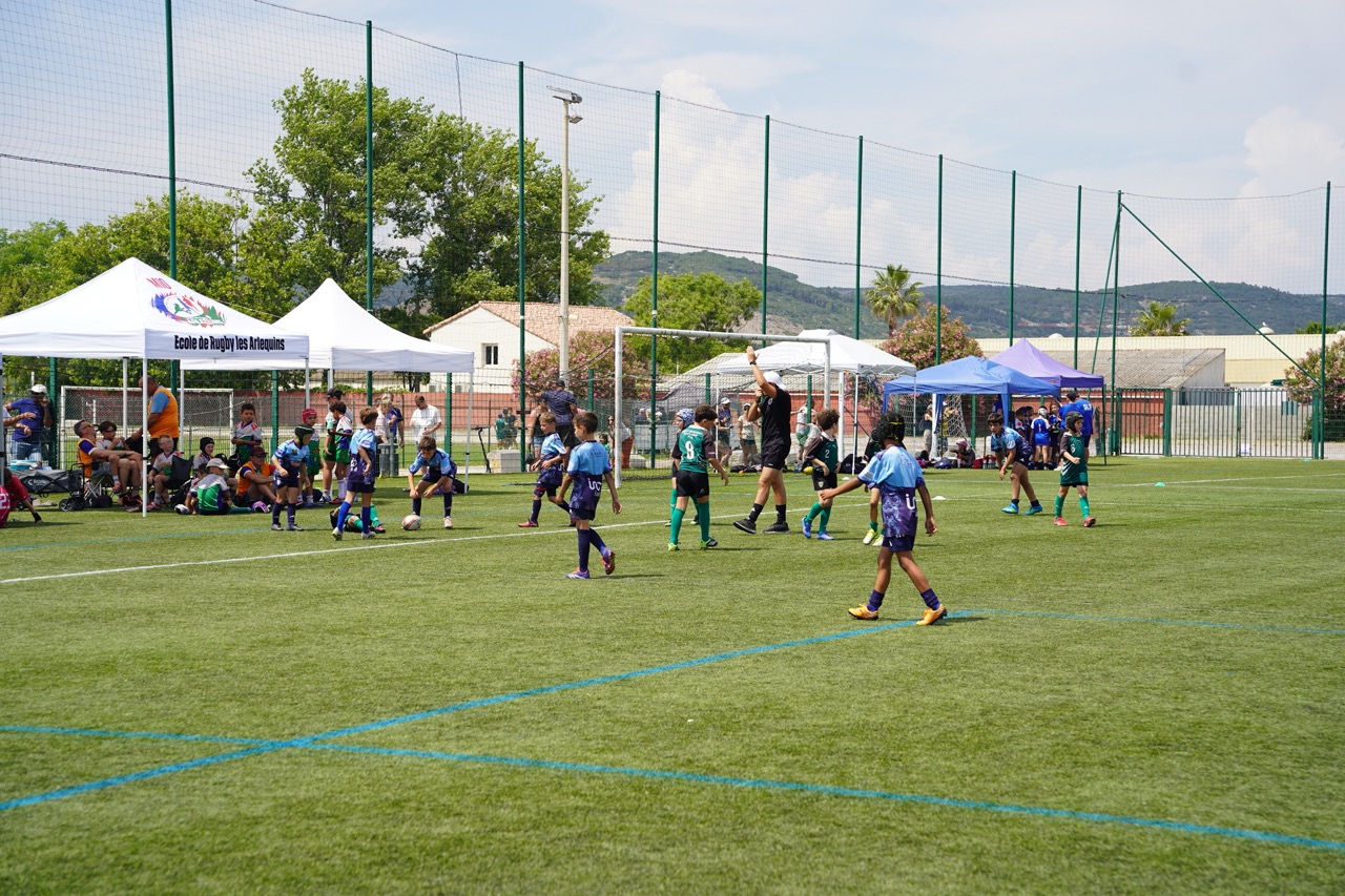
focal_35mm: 70
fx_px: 2615
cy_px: 448
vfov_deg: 19.5
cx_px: 672
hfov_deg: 28.8
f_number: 5
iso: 100
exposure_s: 1/640
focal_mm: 70
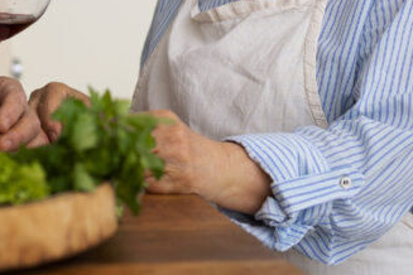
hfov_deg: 11.8
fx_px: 1973
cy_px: -131
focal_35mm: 172
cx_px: -23
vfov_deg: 7.8
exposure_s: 1/250
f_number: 2.8
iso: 160
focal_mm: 55
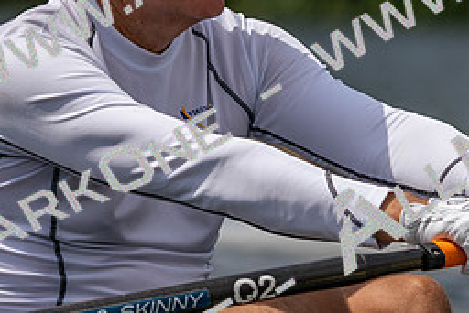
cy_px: 102
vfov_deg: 2.1
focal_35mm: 669
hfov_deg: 3.1
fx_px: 8720
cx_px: 178
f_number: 5.6
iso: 125
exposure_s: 1/1600
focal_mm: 295
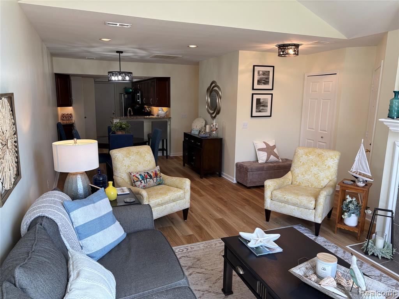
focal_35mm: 26
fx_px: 300
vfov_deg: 53.1
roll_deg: -0.1
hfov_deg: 67.3
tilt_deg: -10.1
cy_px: 150
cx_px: 200
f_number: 1.6
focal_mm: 5.96
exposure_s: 1/120
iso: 80
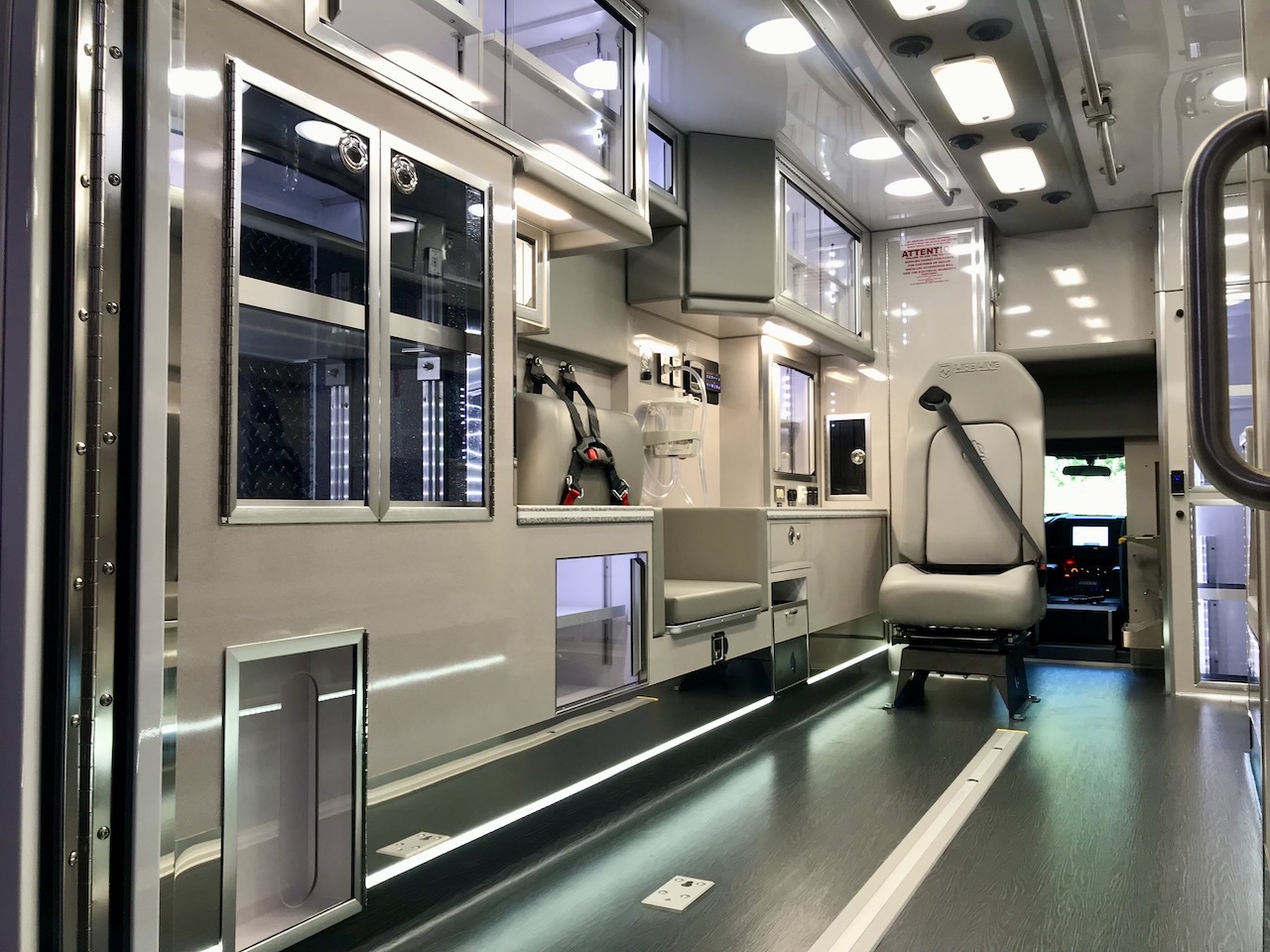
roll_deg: +0.3
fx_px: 1027
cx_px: 635
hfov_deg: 63.4
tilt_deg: +1.3
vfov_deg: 49.7
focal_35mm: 28
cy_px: 476
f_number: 1.8
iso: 25
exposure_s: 1/47
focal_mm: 3.99
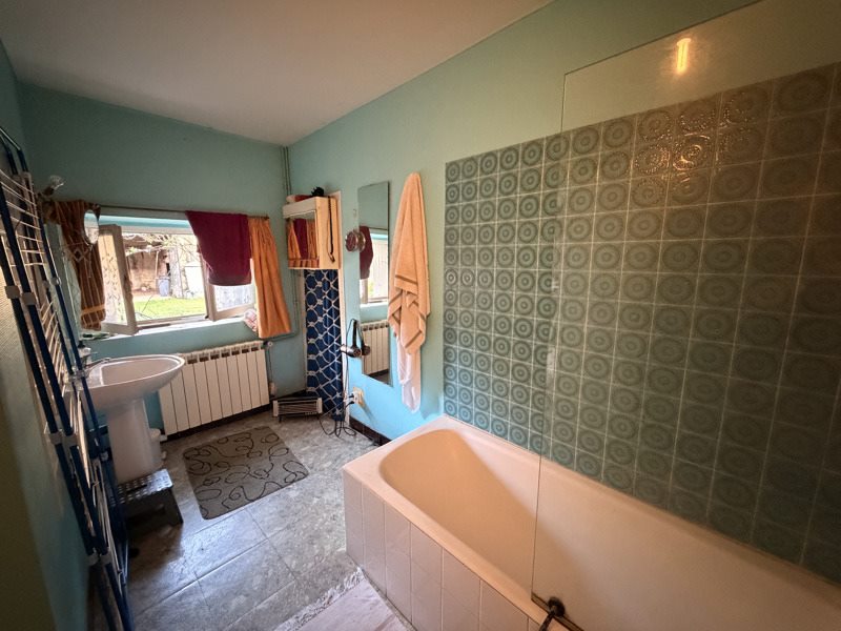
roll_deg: +0.5
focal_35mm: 14
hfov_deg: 102.1
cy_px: 316
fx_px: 340
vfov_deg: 85.7
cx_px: 420
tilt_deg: -10.2
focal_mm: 2.22
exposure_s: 1/50
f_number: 2.2
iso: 1250
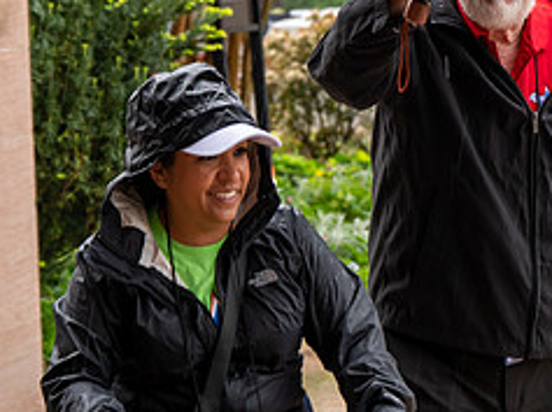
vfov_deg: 8.3
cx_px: 482
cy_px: 123
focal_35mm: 179
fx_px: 2850
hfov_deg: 11.0
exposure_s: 1/80
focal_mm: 76
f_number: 6
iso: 360
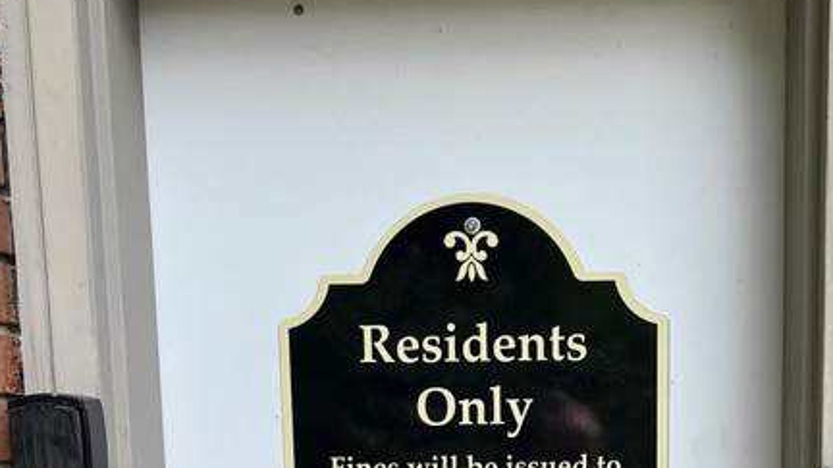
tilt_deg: -8.9
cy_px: 680
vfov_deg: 17.4
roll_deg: +2.2
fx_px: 1392
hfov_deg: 33.1
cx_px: 548
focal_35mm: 63
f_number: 1.6
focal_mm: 5.1
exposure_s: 1/1325
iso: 50
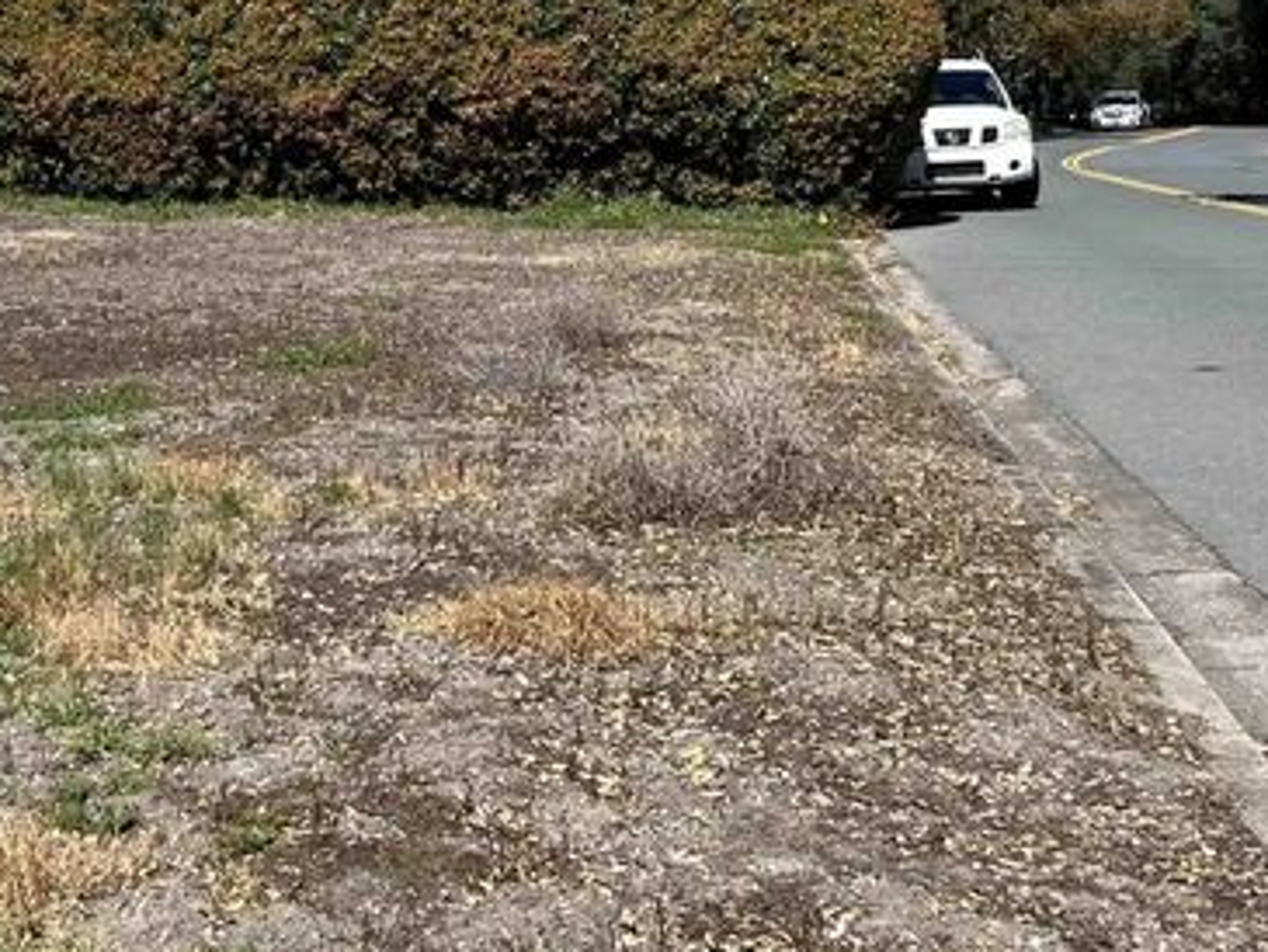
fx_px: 2675
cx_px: 344
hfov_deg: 26.4
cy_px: 184
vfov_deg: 20.0
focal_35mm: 73
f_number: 1.5
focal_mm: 5.7
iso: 50
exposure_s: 1/4630
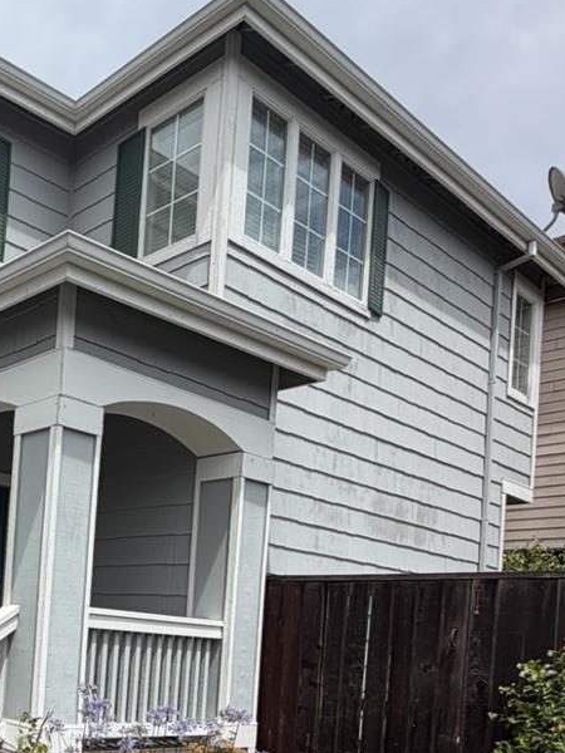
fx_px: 762
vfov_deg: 49.2
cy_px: 614
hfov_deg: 33.3
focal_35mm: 35
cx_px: -111
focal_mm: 2.22
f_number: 2.2
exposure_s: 1/1167
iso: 20
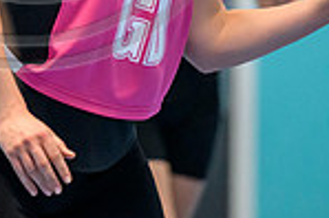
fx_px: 7130
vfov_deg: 1.8
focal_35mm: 781
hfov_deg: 2.6
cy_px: -157
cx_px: 24
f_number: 2.8
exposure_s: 1/1000
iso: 8000
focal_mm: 200
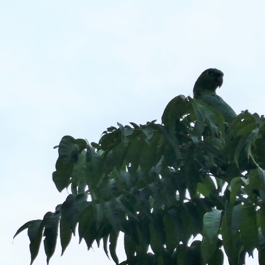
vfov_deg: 1.5
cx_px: 183
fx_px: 10004
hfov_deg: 1.5
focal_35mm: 1155
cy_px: 142
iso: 200
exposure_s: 1/400
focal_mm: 132
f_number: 6.4
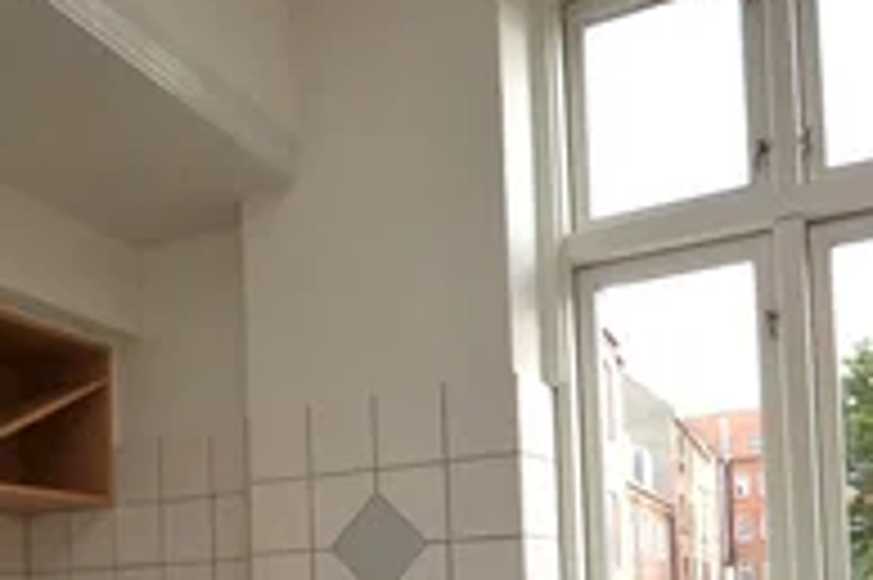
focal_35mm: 34
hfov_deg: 55.8
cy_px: 569
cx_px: 450
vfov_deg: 35.4
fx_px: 825
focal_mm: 11
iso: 400
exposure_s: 1/125
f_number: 5.6
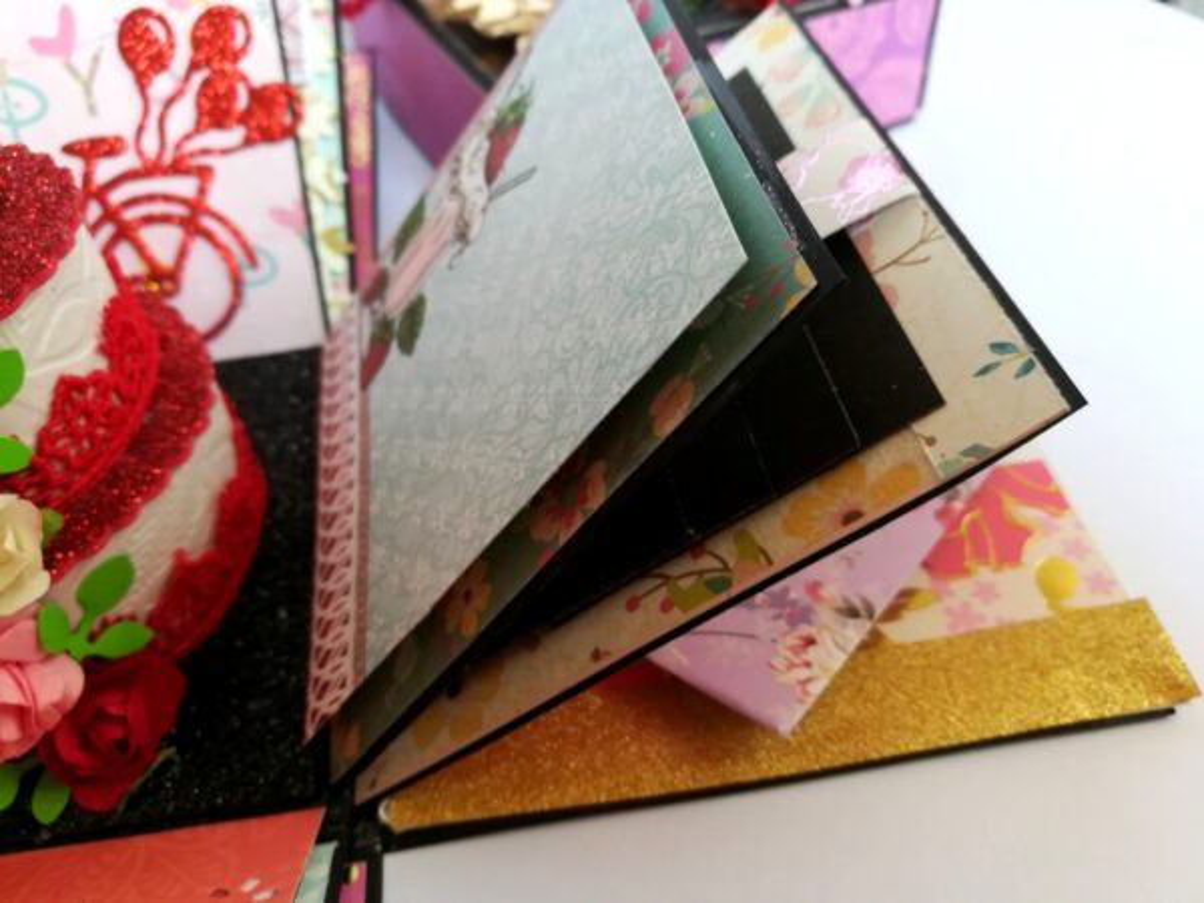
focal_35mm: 26
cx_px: 602
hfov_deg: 67.3
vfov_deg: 53.1
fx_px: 904
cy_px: 452
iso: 100
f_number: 2.2
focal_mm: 3.83
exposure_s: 1/33.3
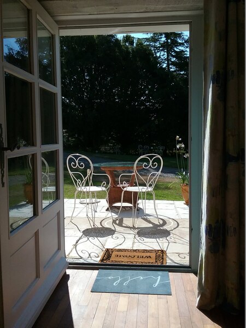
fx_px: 294
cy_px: 164
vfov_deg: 58.4
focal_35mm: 31
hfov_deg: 45.4
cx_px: 123
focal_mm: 3.3
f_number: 2.2
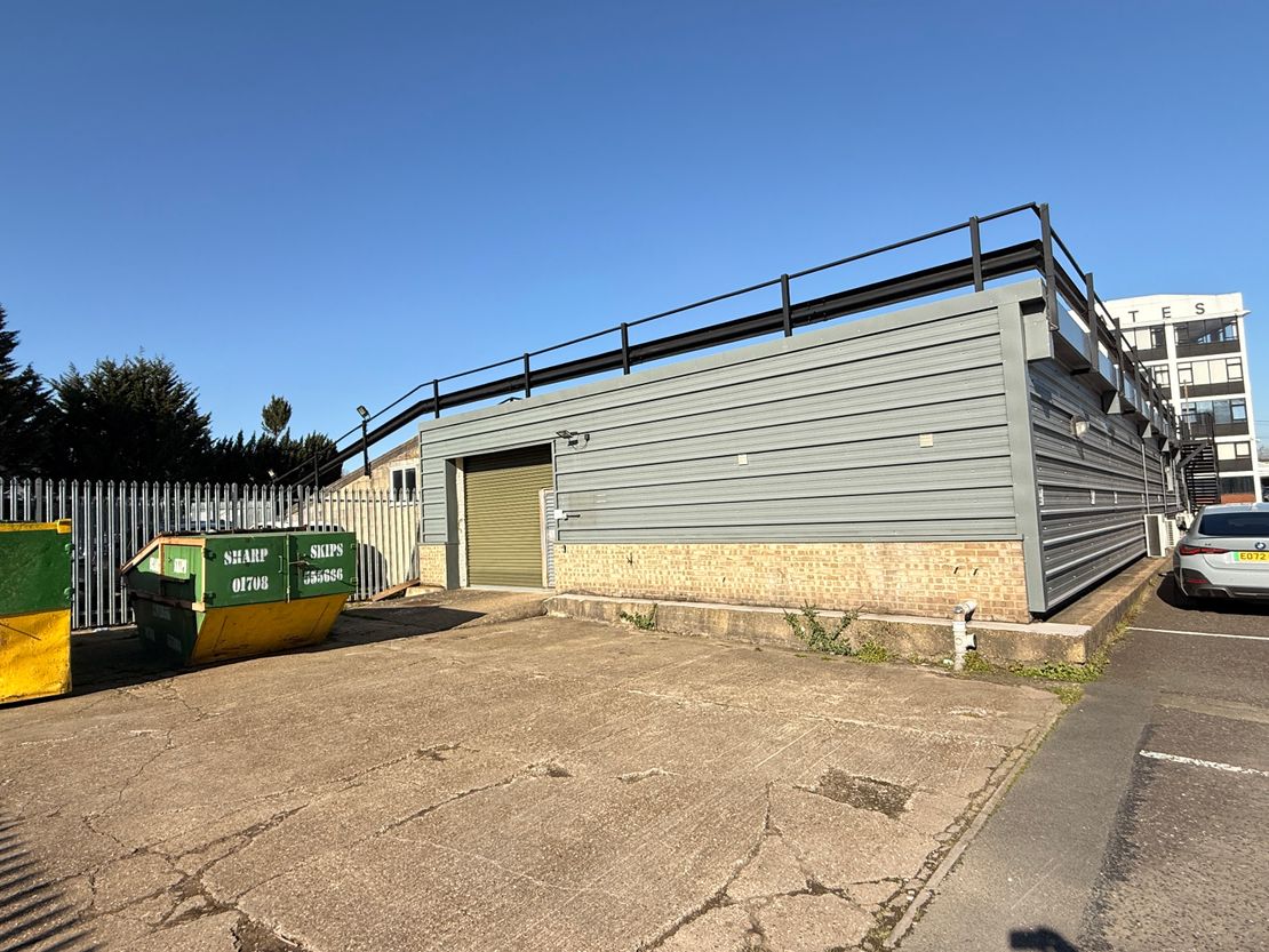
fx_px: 513
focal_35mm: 14
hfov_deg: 102.1
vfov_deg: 85.7
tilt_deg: +6.4
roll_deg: +1.1
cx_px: 634
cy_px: 476
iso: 50
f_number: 2.2
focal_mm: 2.22
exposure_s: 1/2320
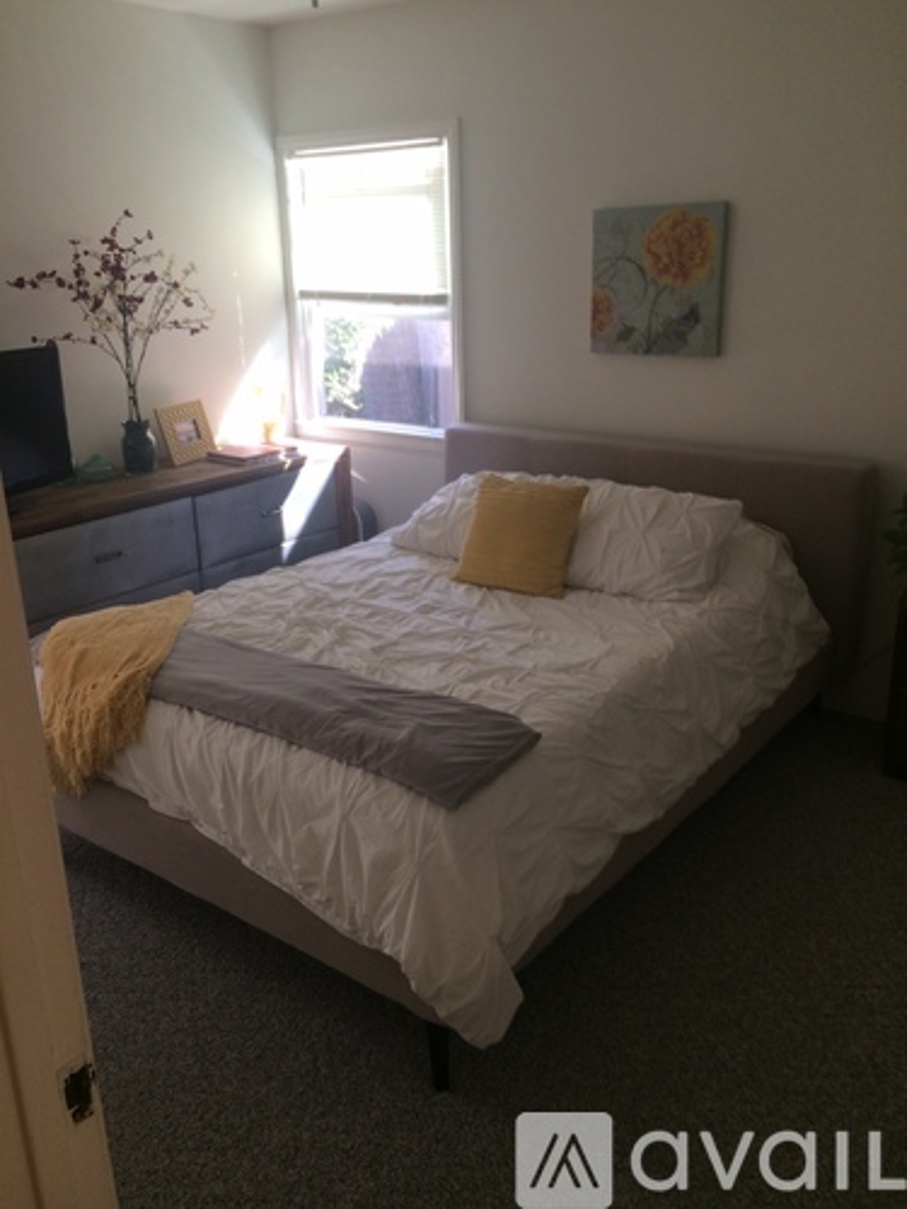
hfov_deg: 48.2
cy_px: 604
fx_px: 1013
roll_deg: +3.1
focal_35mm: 29
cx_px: 454
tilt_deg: -22.8
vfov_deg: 61.7
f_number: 2.2
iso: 50
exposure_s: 1/60
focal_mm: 4.15
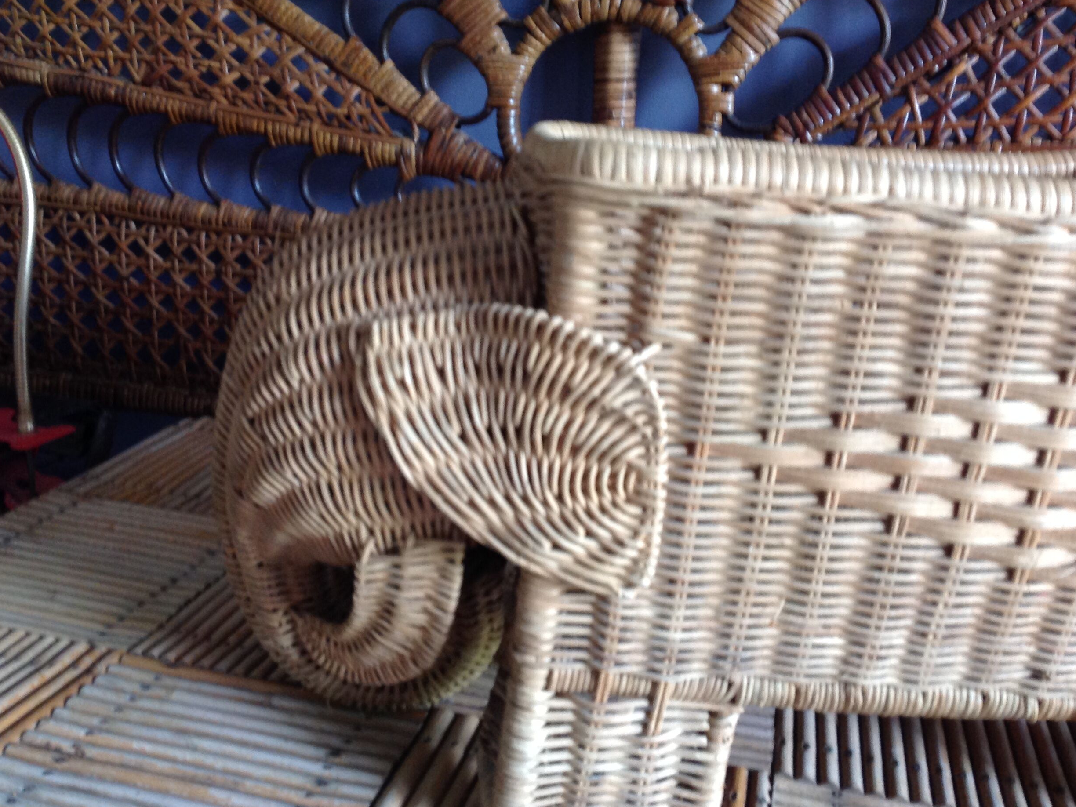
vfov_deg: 38.7
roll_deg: -2.9
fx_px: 1150
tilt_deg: -15.7
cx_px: 540
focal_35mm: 37
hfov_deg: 50.1
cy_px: 399
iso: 125
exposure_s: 1/15
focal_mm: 4.28
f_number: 2.4
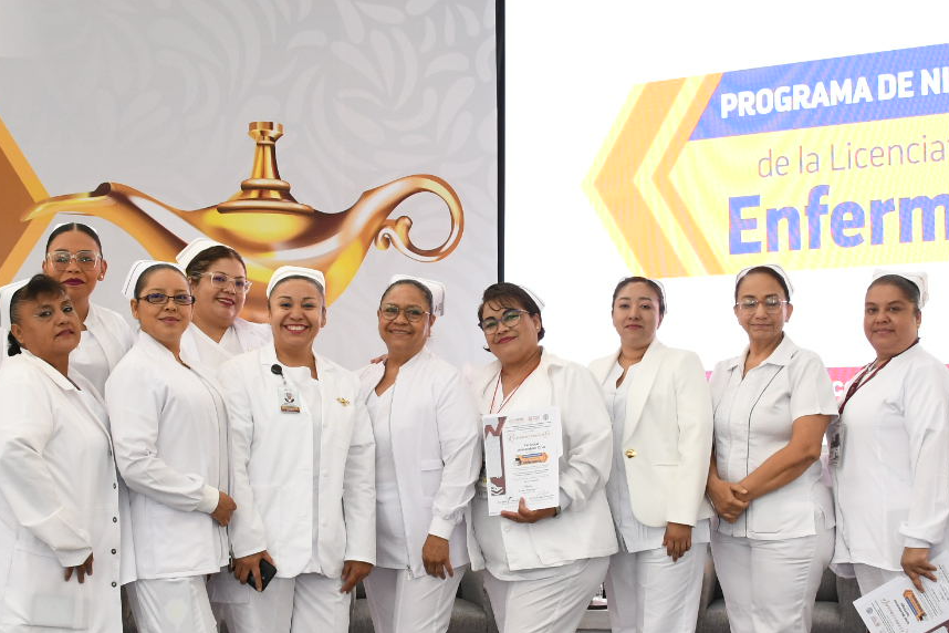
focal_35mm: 51
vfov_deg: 26.5
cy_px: 365
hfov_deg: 38.9
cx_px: 441
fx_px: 1344
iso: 1250
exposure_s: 1/160
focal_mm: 18
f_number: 7.1
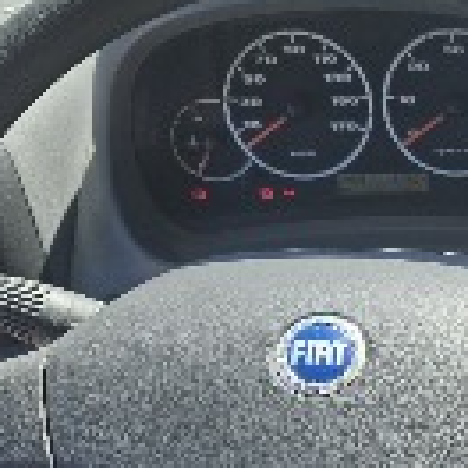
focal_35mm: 64
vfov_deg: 26.6
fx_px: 979
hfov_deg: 24.5
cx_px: 550
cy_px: 344
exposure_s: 1/470
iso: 25
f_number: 1.8
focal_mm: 5.4
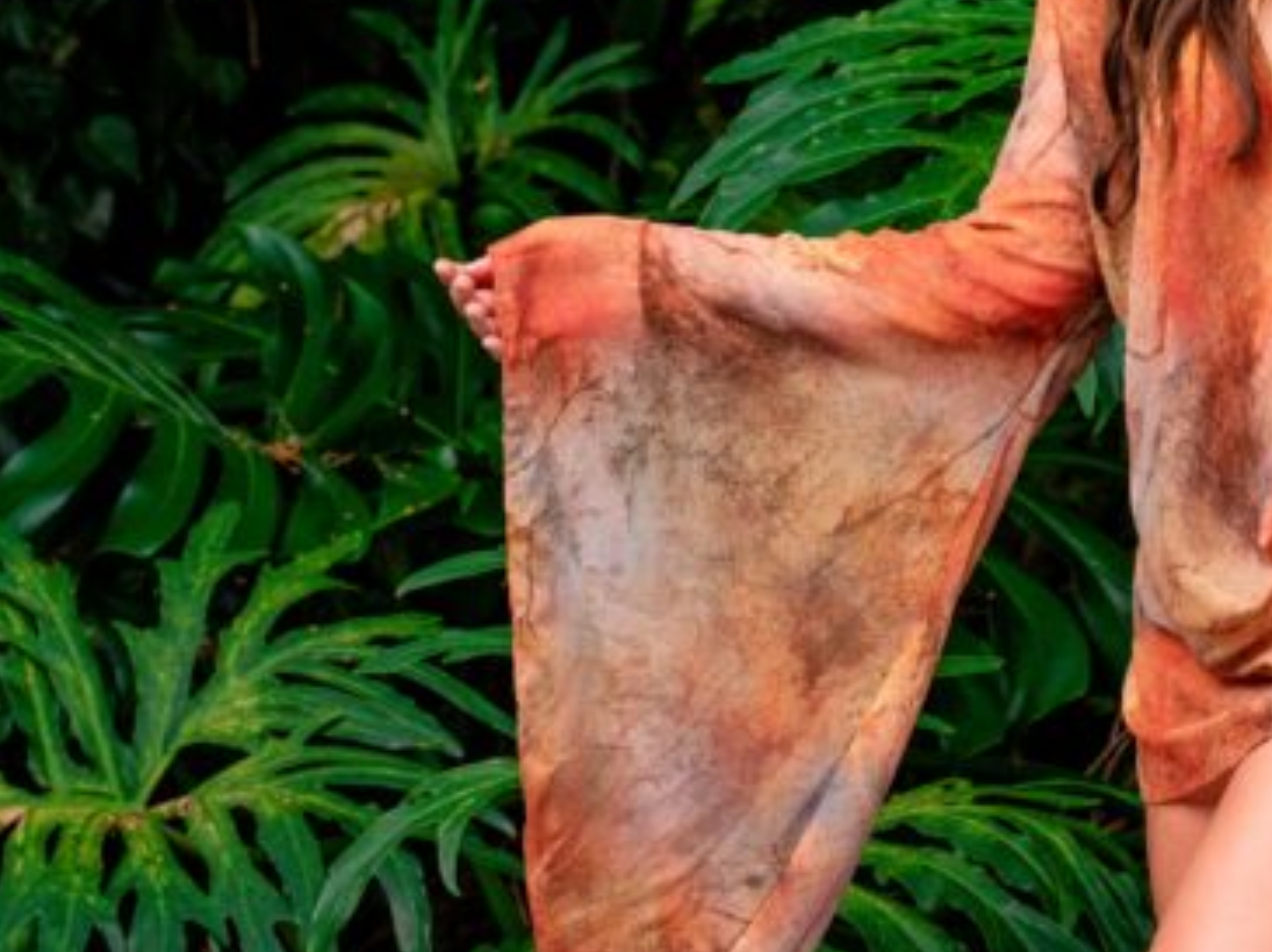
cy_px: 115
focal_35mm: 243
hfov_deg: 8.1
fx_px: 8920
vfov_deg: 6.1
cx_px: 1307
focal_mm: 120
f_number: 8
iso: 400
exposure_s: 1/125
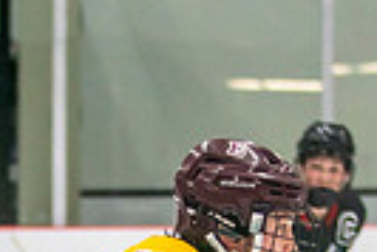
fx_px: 5483
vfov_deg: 2.6
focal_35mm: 523
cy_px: 575
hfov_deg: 3.9
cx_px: 171
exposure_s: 1/640
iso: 800
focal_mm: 80
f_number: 2.8
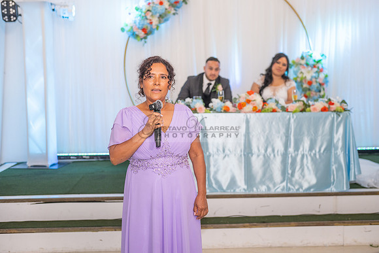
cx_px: 190
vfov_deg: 26.0
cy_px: 126
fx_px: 548
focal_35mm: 52
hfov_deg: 38.2
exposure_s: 1/160
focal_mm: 52
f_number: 3.2
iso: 1000
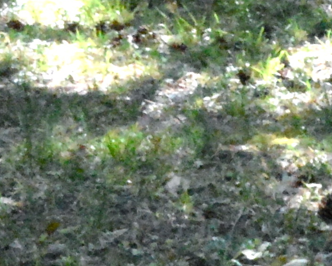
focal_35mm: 407
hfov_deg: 4.7
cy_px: -99
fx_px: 4000
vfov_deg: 3.8
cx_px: 290
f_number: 20
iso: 6400
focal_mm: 34
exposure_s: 1/200
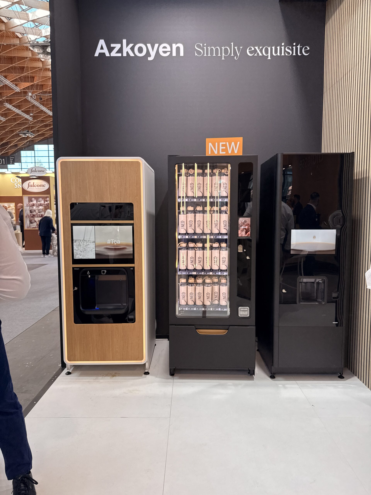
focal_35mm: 24
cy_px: 248
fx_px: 343
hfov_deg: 56.8
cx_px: 186
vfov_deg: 71.6
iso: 64
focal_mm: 6.76
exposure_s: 1/121
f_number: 1.78
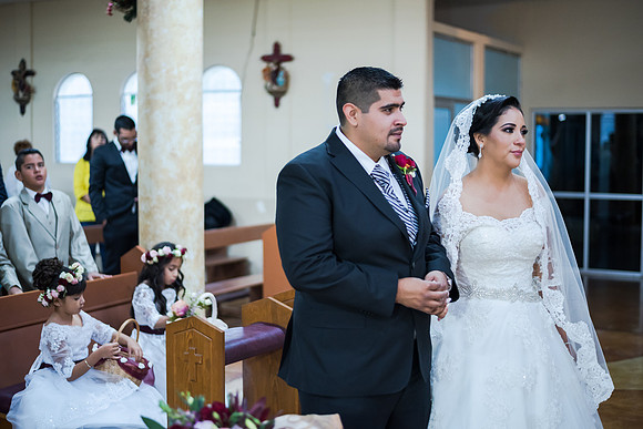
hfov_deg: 39.6
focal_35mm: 50
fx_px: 893
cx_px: 322
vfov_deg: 27.0
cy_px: 214
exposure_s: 1/160
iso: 1600
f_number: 1.8
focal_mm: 50
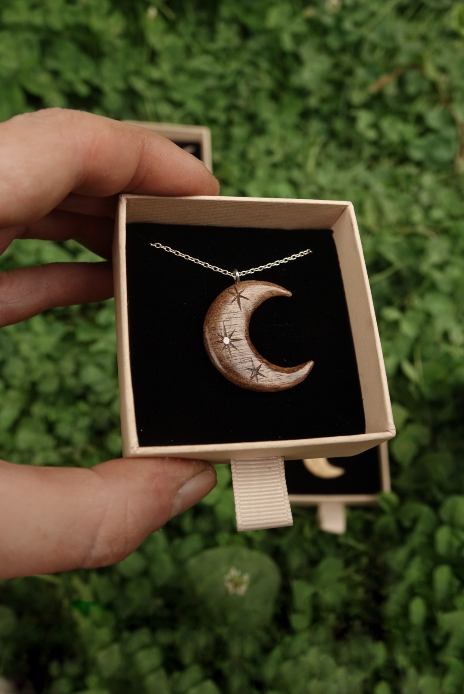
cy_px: 347
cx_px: 232
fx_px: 598
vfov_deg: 60.2
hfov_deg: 42.4
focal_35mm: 31
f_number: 3.5
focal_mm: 11.35
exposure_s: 1/1000
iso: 400
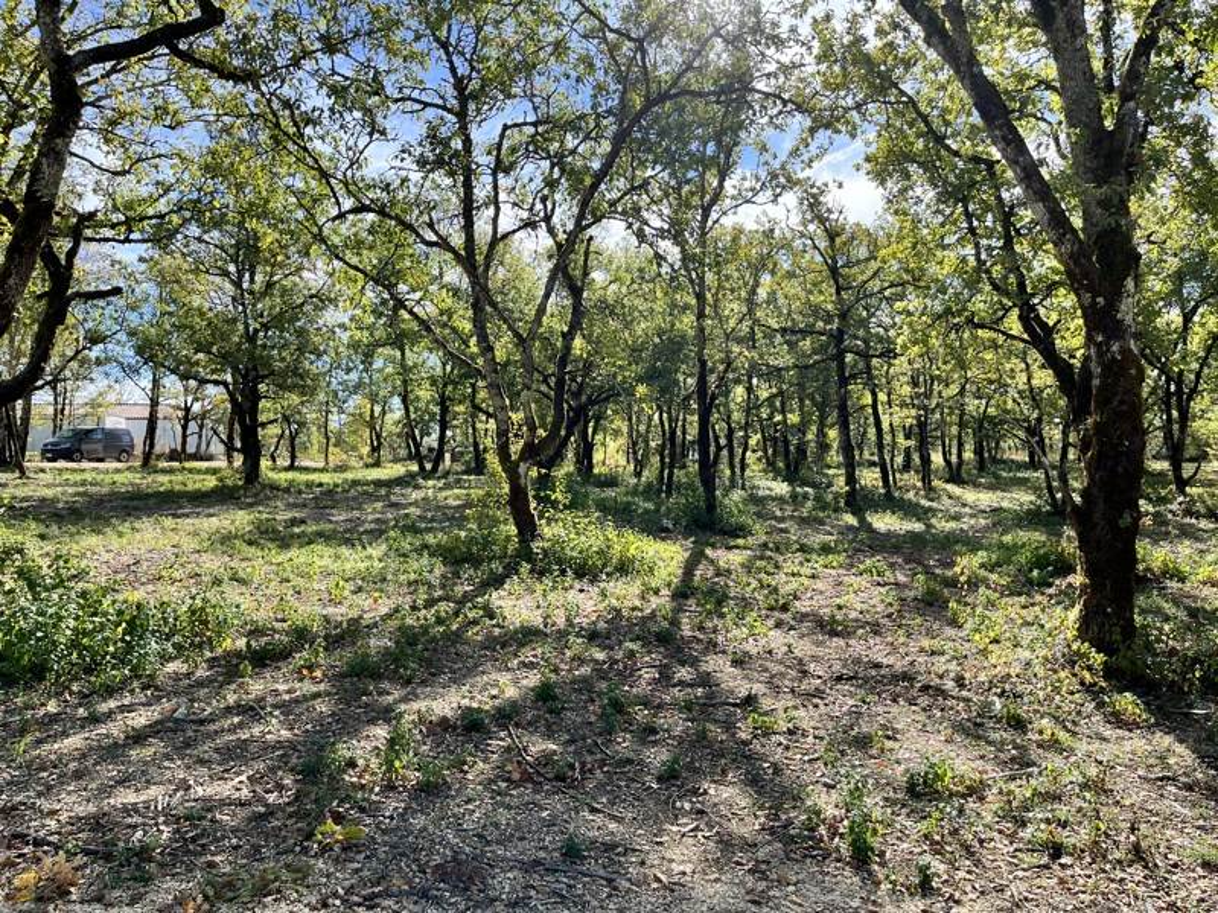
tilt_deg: +1.0
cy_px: 456
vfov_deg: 53.1
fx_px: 915
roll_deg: +1.1
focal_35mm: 26
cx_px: 609
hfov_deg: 67.3
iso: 50
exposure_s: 1/1441
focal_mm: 5.1
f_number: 1.6
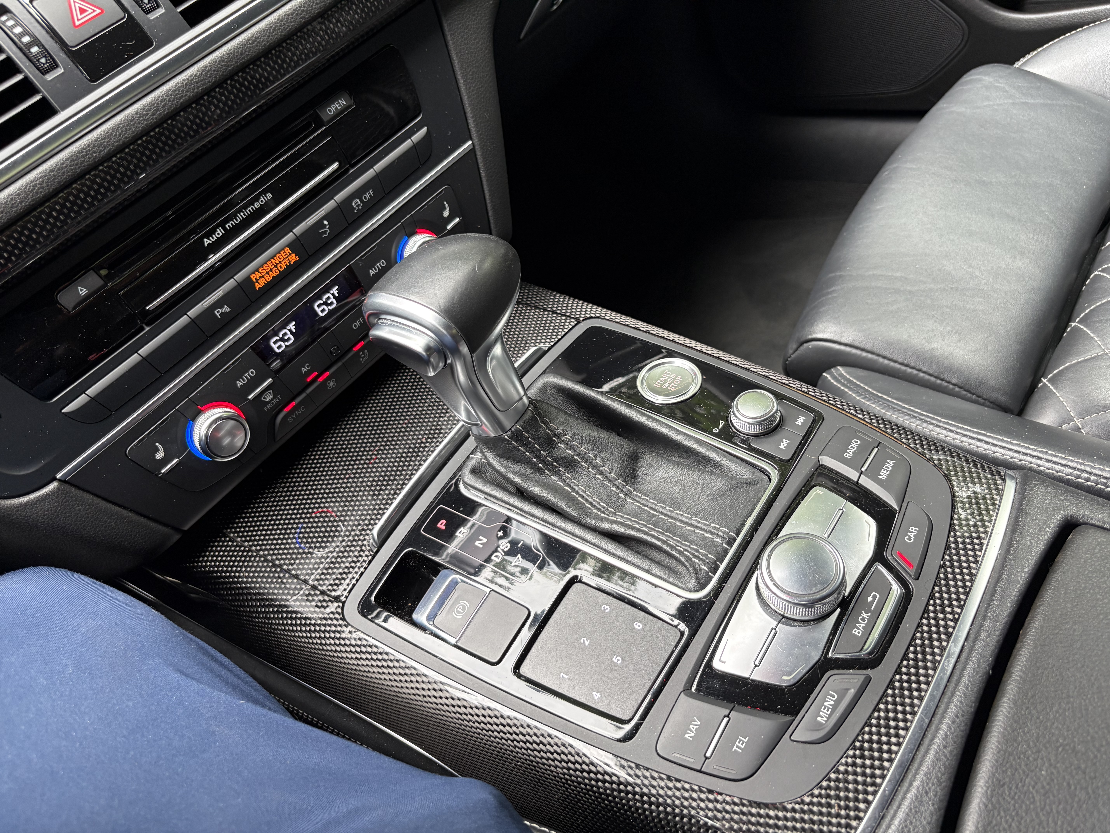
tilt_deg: -42.9
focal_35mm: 26
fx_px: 834
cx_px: 555
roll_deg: +24.8
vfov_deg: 53.1
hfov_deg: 67.3
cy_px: 416
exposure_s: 1/70
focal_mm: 5.96
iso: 125
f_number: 1.6
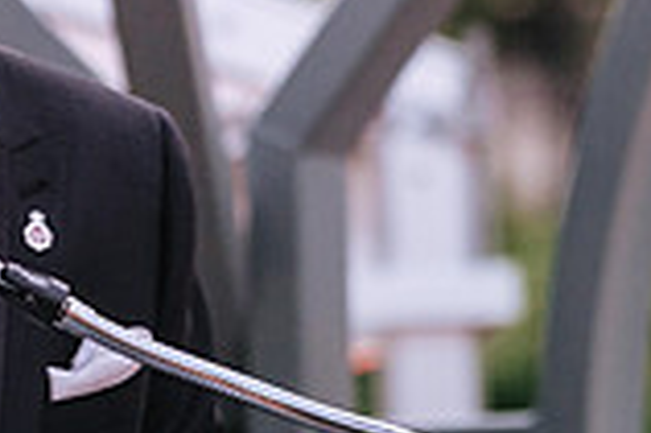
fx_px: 6738
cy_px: 85
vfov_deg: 3.7
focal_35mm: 373
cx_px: 239
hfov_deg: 5.5
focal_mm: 66
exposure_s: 1/80
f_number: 3.2
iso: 400
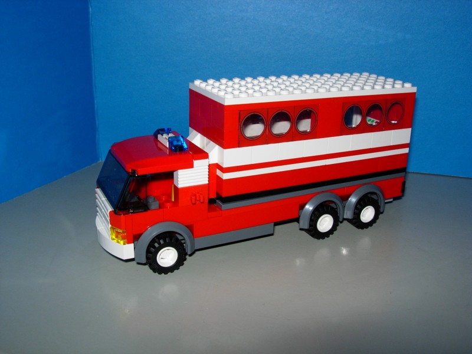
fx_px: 518
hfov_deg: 49.0
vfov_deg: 37.7
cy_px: 177
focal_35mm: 38
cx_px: 236
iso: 79
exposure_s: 1/64
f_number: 4.8
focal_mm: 7.8
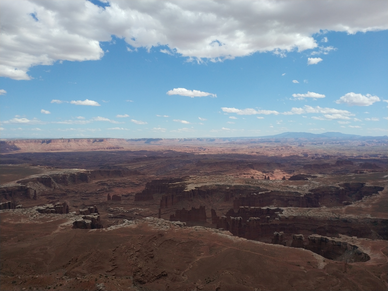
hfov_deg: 56.8
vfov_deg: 44.2
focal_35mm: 32
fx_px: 359
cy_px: 146
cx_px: 194
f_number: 2
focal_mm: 4.5
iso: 101
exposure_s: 1/1589
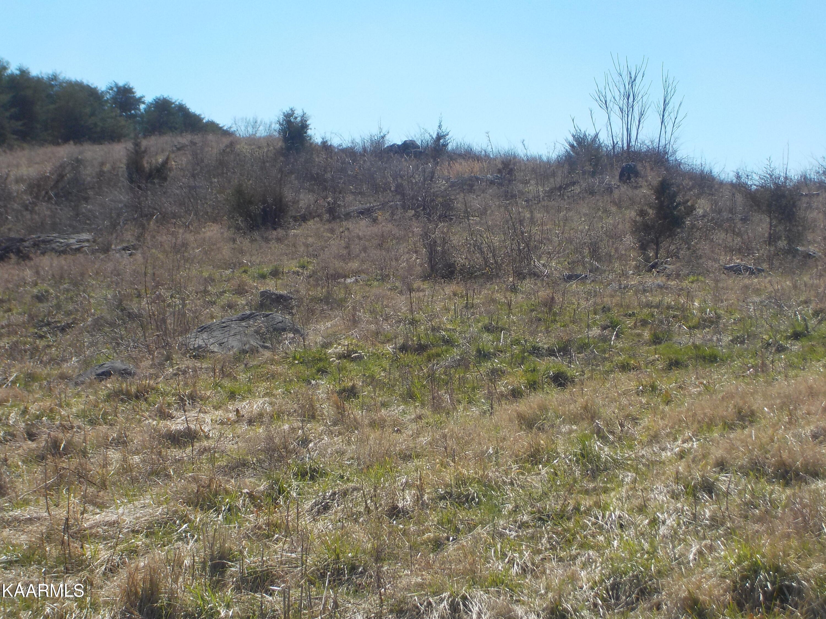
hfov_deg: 27.4
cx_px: 413
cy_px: 310
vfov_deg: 20.7
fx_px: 1694
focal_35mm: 71
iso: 125
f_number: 5.3
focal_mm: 9.7
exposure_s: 1/640
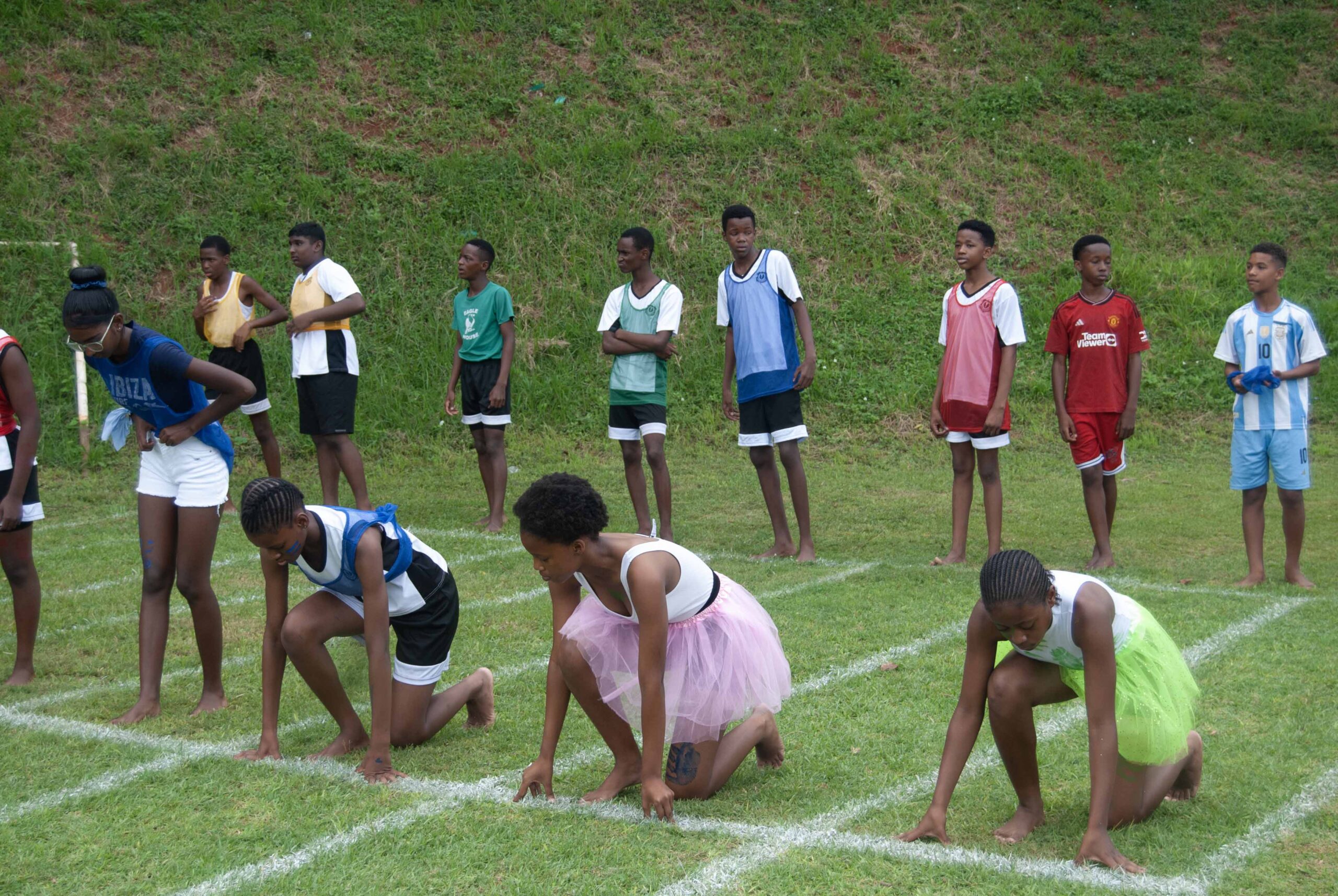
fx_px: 2121
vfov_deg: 23.8
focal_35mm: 57
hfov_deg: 35.0
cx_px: 669
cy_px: 448
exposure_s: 1/125
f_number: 5.6
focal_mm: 38
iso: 160
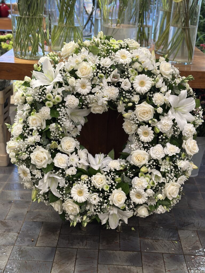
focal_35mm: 48
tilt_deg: -22.7
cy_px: 136
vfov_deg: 39.7
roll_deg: -4.2
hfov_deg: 30.3
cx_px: 102
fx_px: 379
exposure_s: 1/50
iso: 125
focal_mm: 6.86
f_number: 1.78
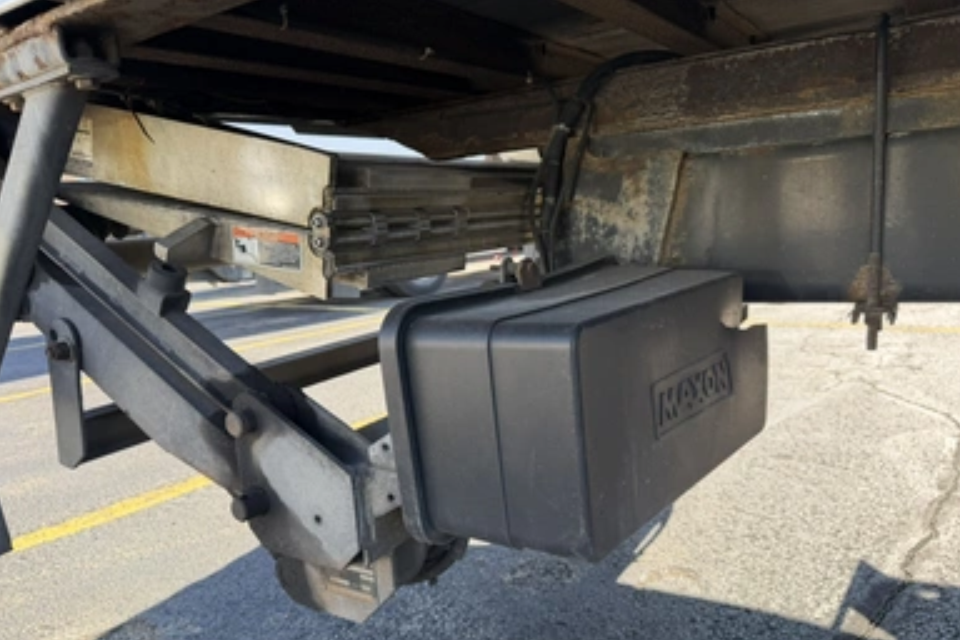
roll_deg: +4.7
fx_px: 693
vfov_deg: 49.3
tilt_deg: -11.6
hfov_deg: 69.4
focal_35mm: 26
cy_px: 372
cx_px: 478
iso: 100
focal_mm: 6.76
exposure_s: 1/772
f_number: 1.78
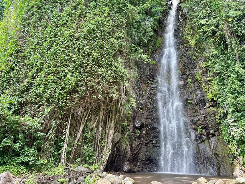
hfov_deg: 69.4
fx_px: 177
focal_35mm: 25
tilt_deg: +19.5
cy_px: 95
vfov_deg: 54.9
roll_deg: -2.0
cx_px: 126
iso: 80
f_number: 1.78
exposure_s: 1/121
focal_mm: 6.86
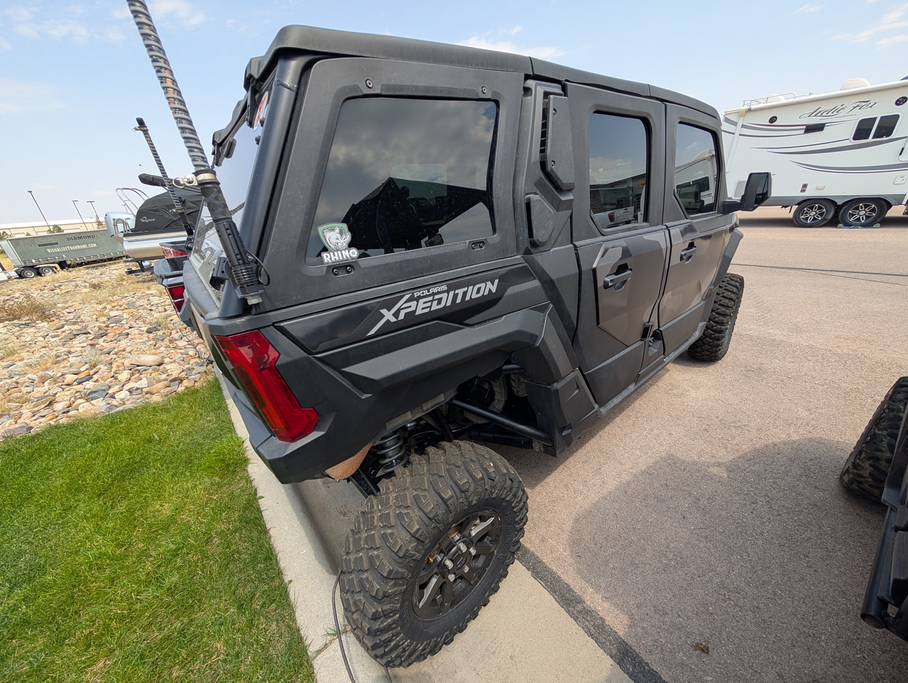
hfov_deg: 110.5
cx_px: 454
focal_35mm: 12
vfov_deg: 94.6
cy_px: 342
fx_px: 315
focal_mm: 2.02
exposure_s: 1/1541
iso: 55
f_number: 1.7
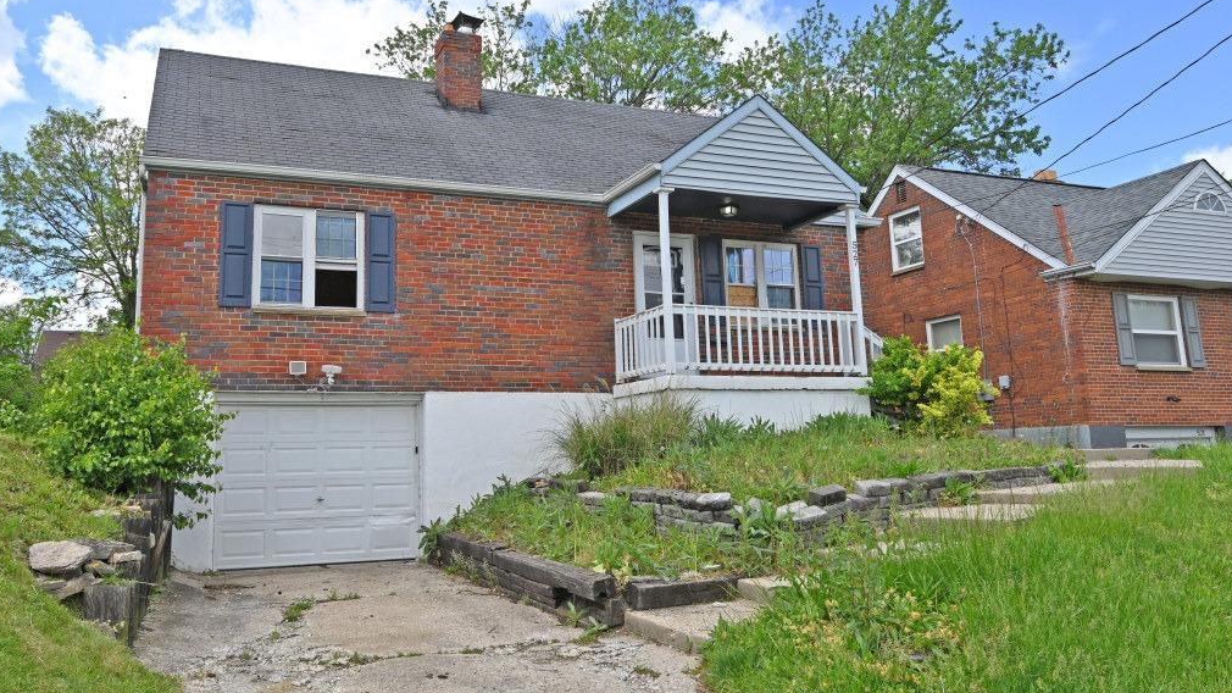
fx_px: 915
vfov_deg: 41.5
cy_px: 318
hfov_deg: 67.6
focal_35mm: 28
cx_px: 533
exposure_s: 1/320
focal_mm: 18
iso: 100
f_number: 7.1
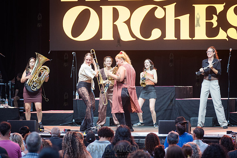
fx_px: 1273
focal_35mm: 193
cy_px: 79
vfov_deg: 7.1
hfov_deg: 10.6
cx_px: 116
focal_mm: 185
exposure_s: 1/320
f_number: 4
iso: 2000
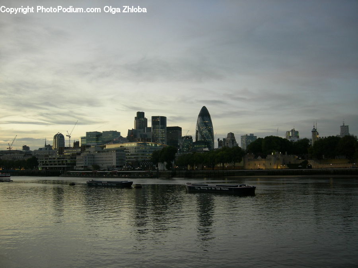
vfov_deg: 39.7
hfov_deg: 51.4
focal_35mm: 36
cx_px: 179
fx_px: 372
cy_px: 134
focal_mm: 7.5
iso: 107
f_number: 2.7
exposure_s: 1/30
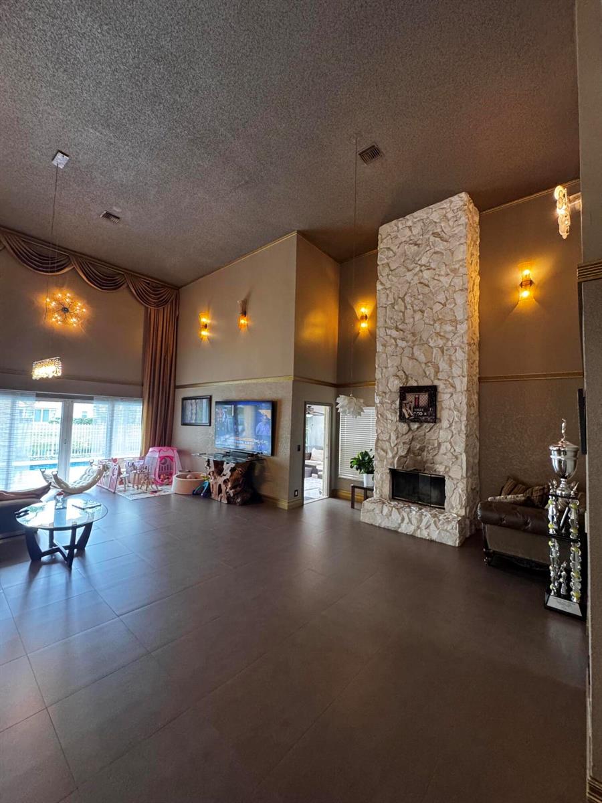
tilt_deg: +0.7
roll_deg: -3.1
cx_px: 301
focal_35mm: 14
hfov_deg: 85.7
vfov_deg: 102.1
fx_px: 325
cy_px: 402
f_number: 2.2
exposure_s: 1/60
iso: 500
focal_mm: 2.22
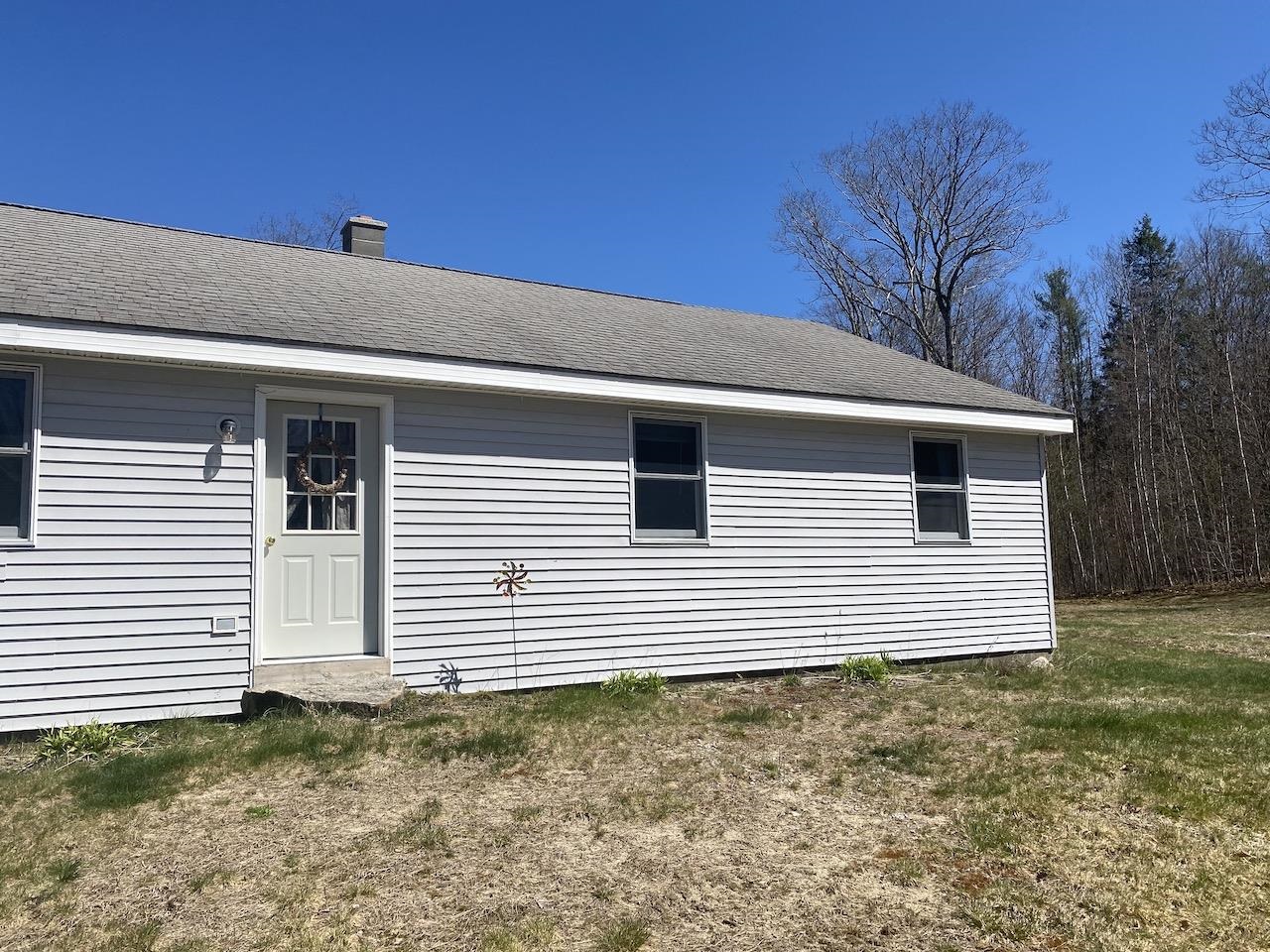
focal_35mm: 26
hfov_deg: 67.3
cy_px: 476
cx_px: 635
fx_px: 954
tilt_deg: +6.2
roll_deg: +1.2
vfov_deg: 53.1
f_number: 1.8
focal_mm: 4.25
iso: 32
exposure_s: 1/4608
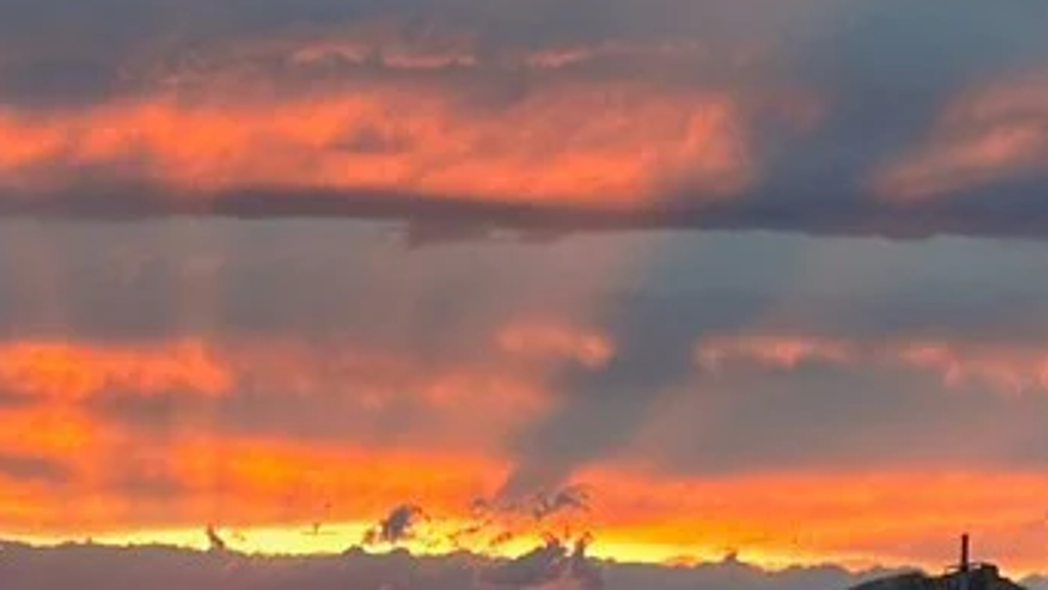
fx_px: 4335
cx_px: 238
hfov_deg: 13.7
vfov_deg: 7.8
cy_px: 520
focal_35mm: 156
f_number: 1.78
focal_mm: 6.86
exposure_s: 1/60
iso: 64
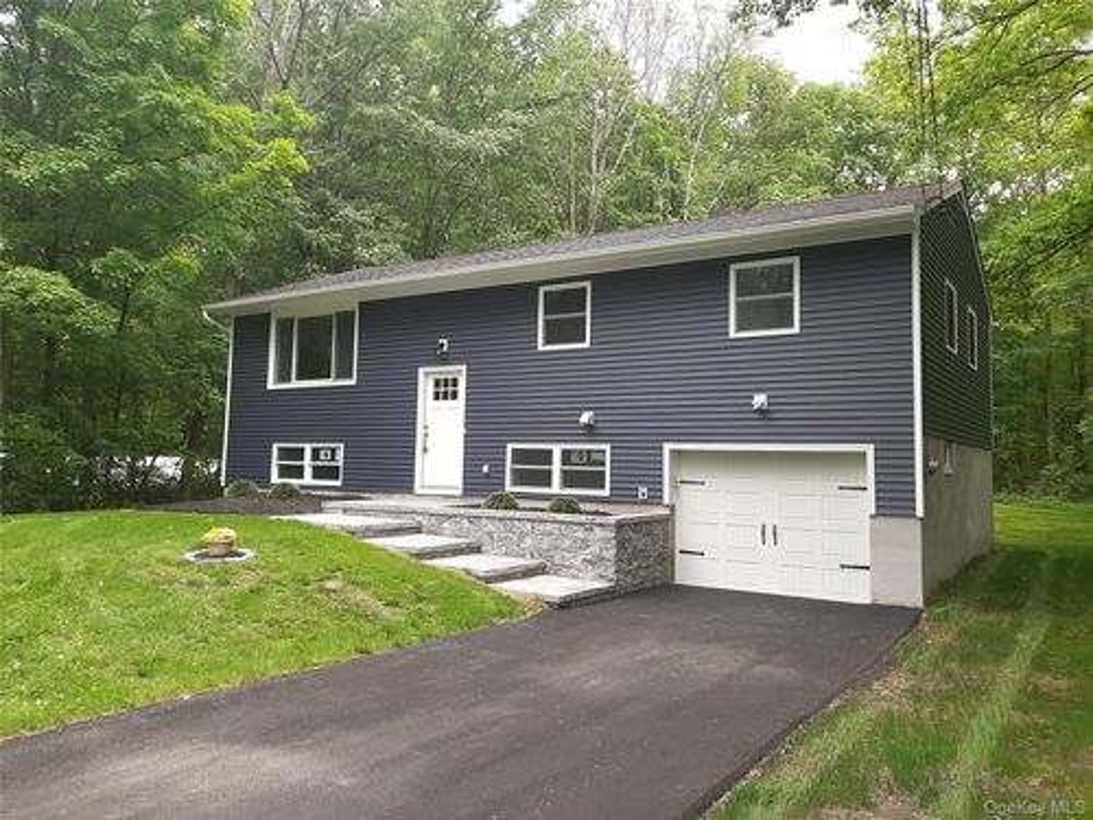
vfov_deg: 53.1
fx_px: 821
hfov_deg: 67.3
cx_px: 546
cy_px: 410
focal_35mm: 26
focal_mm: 3.93
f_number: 1.7
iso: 40
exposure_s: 1/157
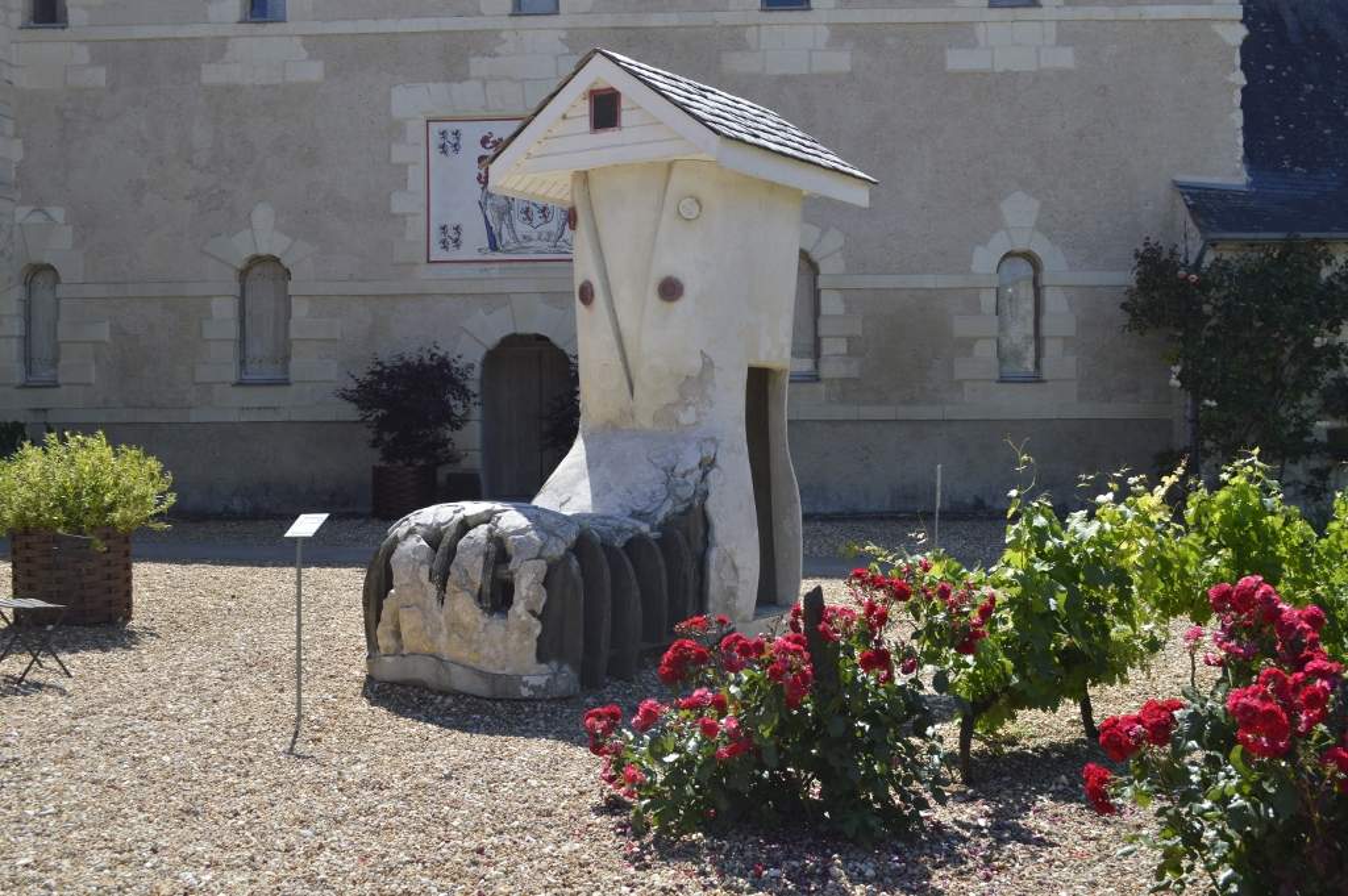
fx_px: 1347
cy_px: 448
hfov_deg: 53.2
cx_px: 674
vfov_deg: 36.8
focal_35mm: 36
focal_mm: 24
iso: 100
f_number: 7.1
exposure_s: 1/160
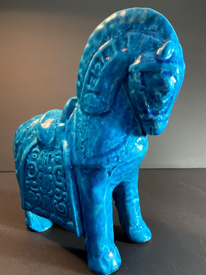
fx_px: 206
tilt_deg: -3.8
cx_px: 103
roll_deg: -0.2
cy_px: 138
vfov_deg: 67.3
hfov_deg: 53.1
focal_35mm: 26
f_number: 1.8
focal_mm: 4.25
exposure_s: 1/50
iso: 400
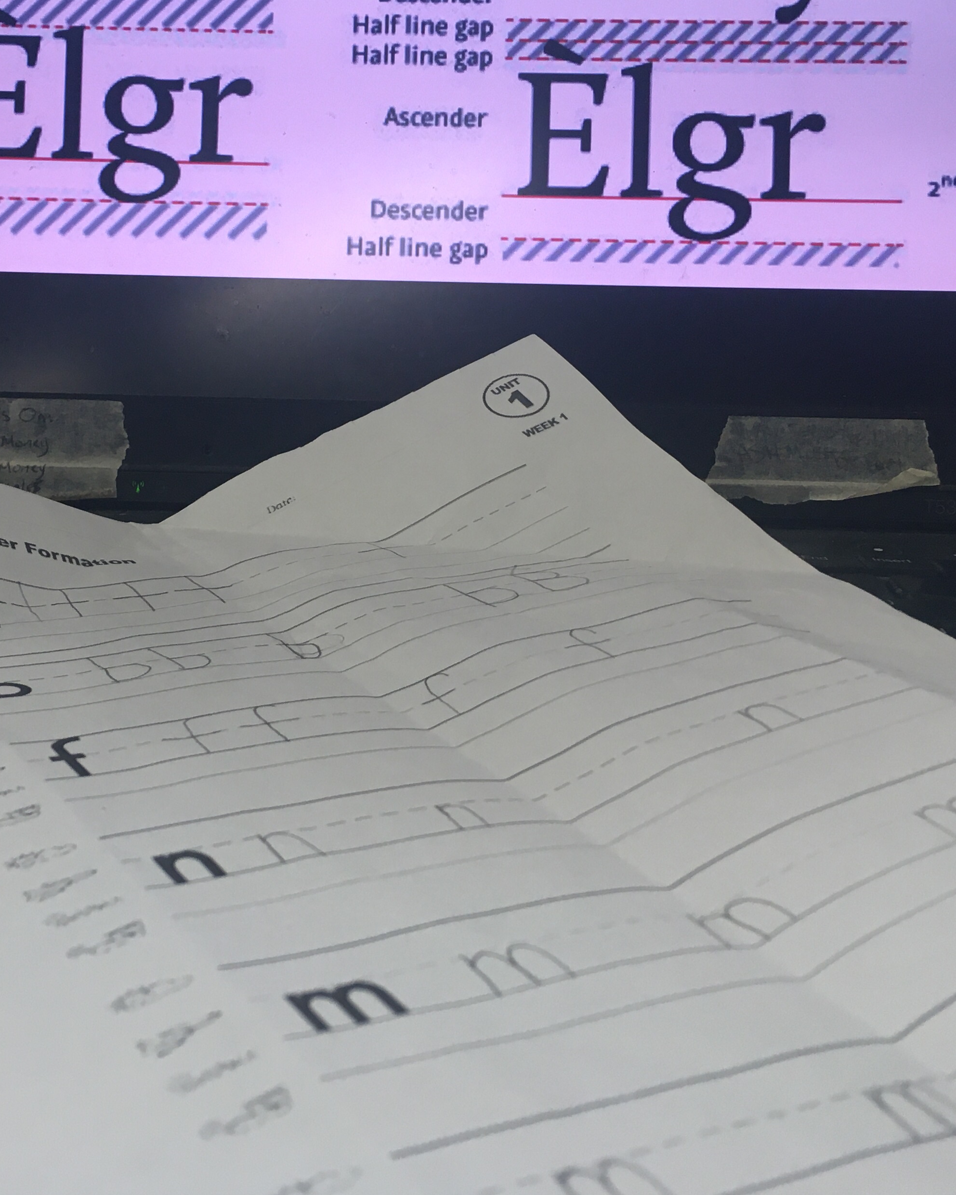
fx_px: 1627
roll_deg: -1.8
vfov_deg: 40.2
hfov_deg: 32.6
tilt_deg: -10.9
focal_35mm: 46
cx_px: 355
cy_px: 482
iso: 50
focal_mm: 4.15
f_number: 2.2
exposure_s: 1/30
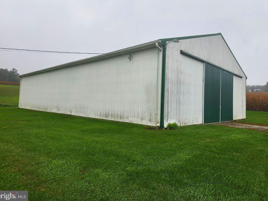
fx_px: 186
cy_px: 97
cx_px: 134
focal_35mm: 24
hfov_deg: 71.6
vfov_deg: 56.8
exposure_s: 1/809
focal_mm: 5.4
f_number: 1.8
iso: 20
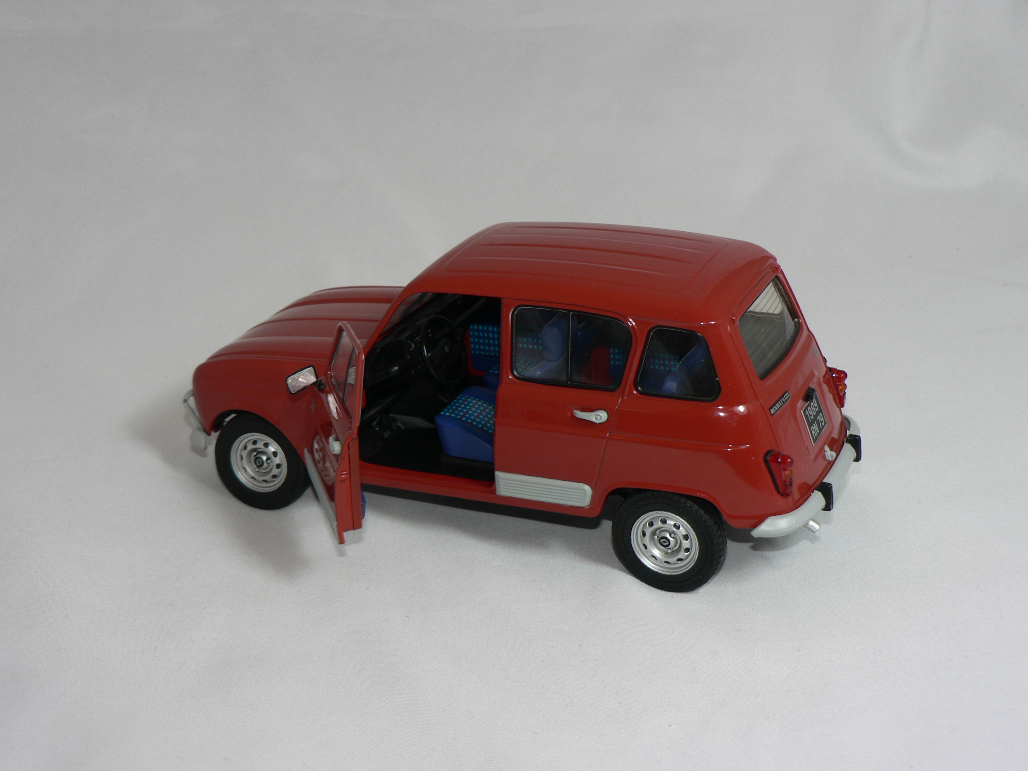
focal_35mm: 52
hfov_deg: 36.8
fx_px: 1544
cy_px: 386
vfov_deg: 28.0
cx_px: 514
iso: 80
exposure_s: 1/60
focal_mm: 8.7
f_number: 2.8
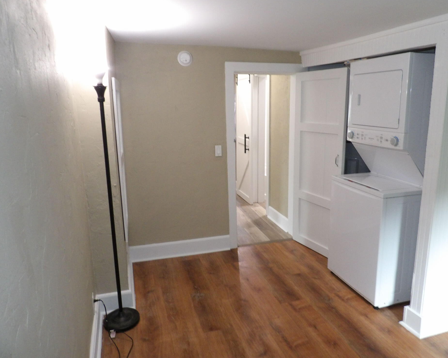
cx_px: 240
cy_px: 174
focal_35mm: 26
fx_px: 345
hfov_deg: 65.9
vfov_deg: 54.9
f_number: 3.2
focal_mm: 4.3
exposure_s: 1/17
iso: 430
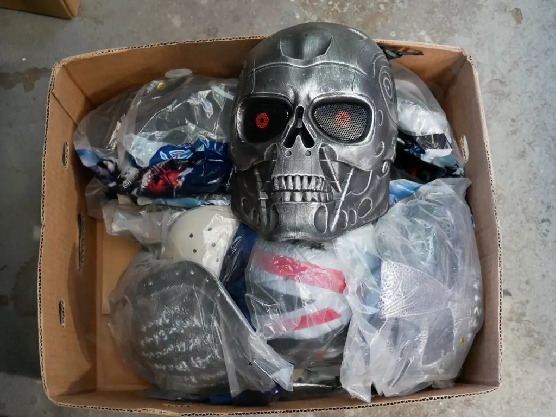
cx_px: 278
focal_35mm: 46
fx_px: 739
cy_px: 208
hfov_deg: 41.2
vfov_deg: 31.5
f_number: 4.3
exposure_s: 1/60
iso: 2500
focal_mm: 23
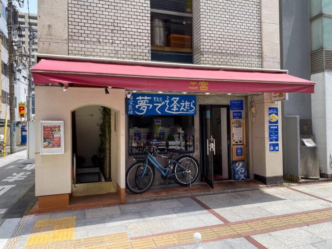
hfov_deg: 67.3
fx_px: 249
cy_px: 124
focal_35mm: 26
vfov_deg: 53.1
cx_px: 166
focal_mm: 4.25
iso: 32
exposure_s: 1/1500
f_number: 1.8
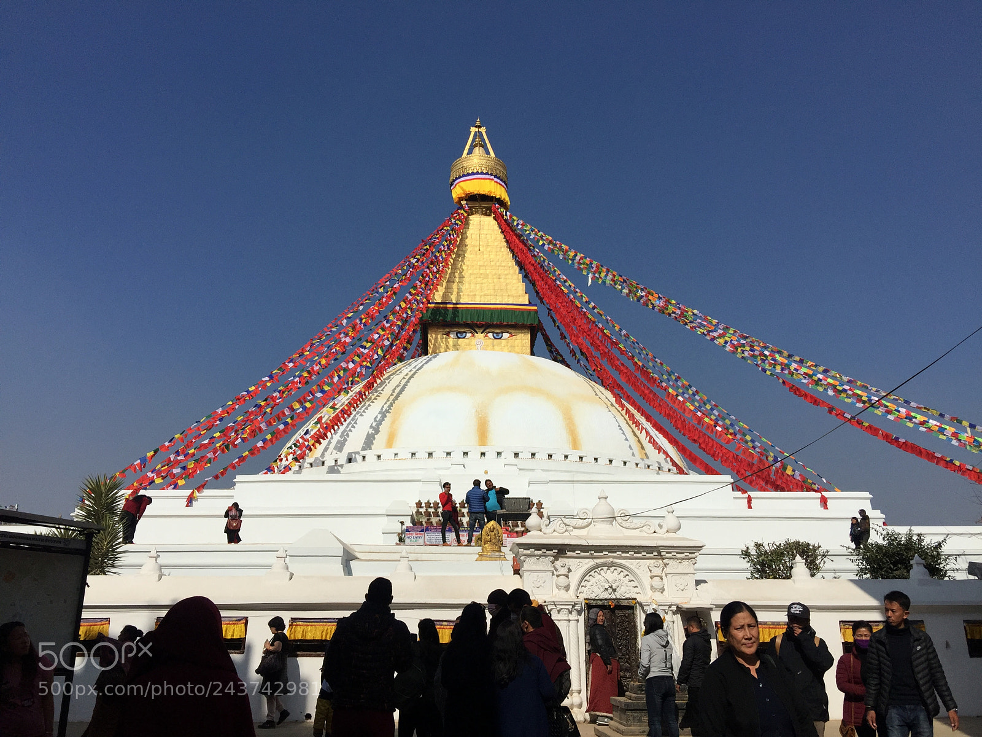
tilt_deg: +20.2
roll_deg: -1.8
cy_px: 368
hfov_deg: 61.7
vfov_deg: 48.2
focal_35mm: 29
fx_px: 823
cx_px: 491
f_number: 2.2
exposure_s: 1/6623
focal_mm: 4.15
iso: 32
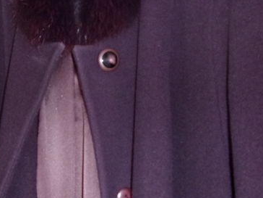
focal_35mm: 66
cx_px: 90
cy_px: 107
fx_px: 501
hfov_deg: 29.2
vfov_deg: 22.2
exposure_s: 1/34
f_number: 3.3
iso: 200
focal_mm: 4.3
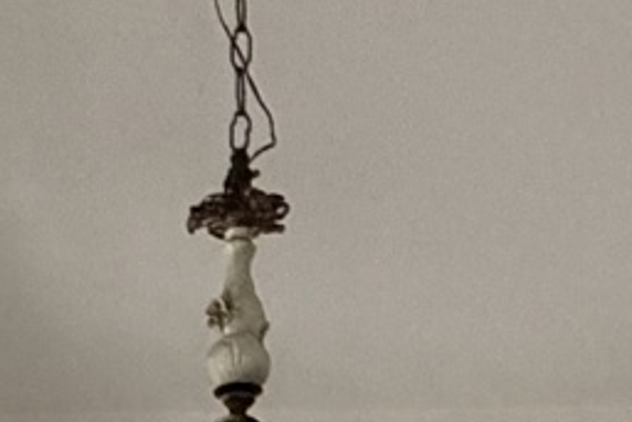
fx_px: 1915
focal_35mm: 109
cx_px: 138
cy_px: 1283
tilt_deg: -2.9
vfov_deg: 9.6
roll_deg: +0.4
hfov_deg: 18.6
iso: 500
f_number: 2.2
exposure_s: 1/60
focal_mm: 2.22
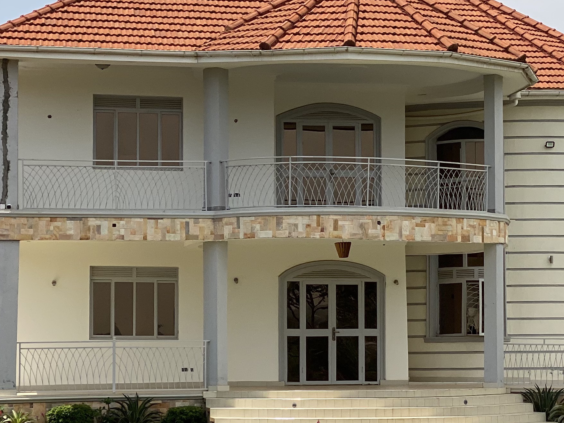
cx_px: 421
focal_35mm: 119
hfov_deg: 16.5
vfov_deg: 12.4
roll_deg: +0.3
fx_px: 1939
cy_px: 270
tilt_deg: +2.6
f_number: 2
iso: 20
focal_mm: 6
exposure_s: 1/3425
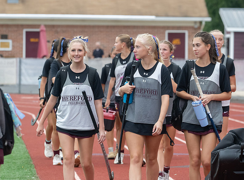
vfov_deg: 4.7
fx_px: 2200
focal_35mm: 314
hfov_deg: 6.3
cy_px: 105
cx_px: 126
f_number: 6.3
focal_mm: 200
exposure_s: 1/1000
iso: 2000
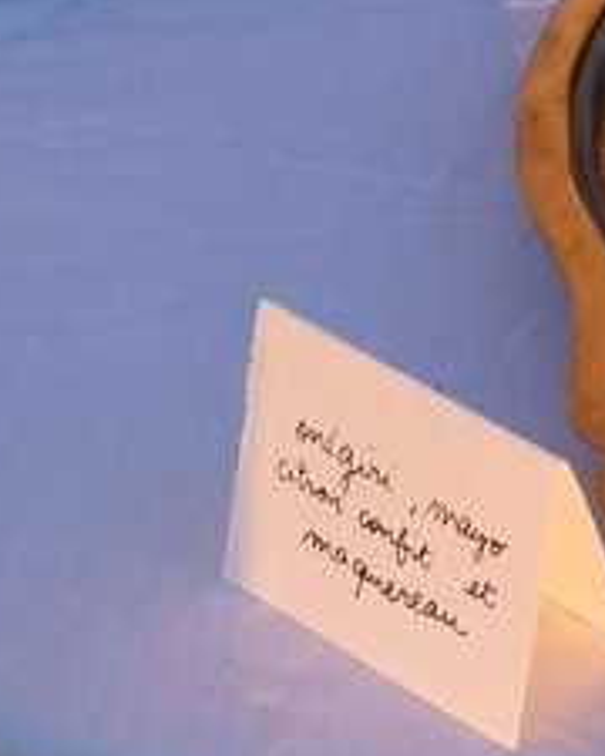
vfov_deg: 9.9
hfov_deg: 7.9
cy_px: -255
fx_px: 4253
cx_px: 1076
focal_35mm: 190
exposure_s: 1/250
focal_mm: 25.4
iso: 400
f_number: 5.6
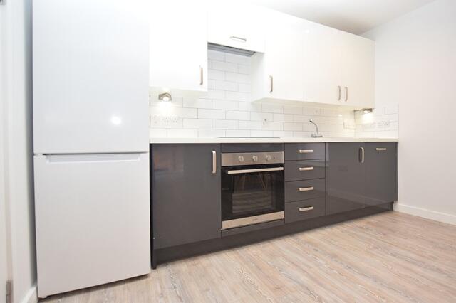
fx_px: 228
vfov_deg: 67.3
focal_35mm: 18
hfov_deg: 90.0
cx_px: 228
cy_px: 152
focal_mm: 12
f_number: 4.5
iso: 800
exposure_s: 1/80
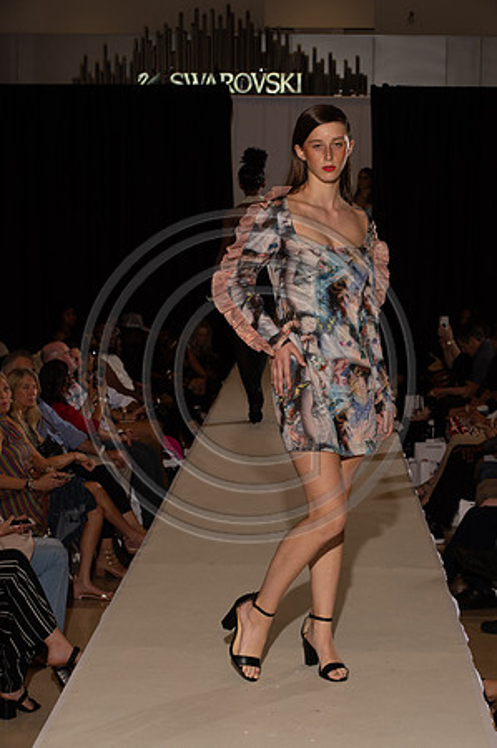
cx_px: 248
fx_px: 1702
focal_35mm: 82
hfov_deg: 16.6
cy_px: 374
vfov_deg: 24.8
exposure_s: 1/250
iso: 800
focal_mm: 82
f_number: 9
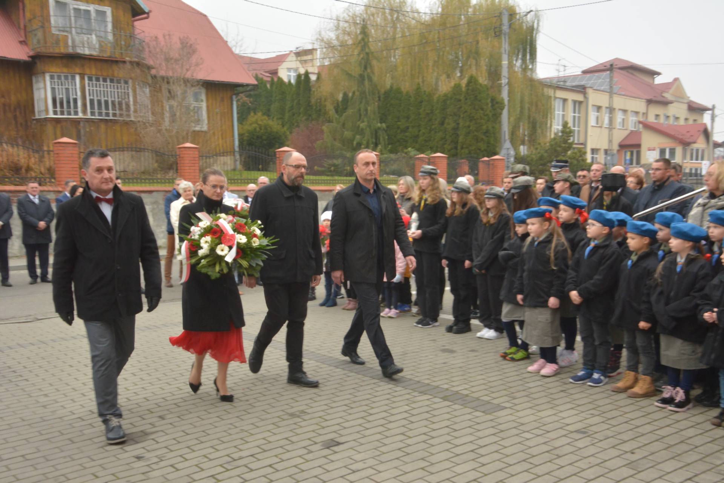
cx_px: 362
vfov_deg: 34.2
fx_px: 784
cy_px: 242
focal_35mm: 39
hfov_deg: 49.6
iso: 2000
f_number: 14
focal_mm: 26
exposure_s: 1/60
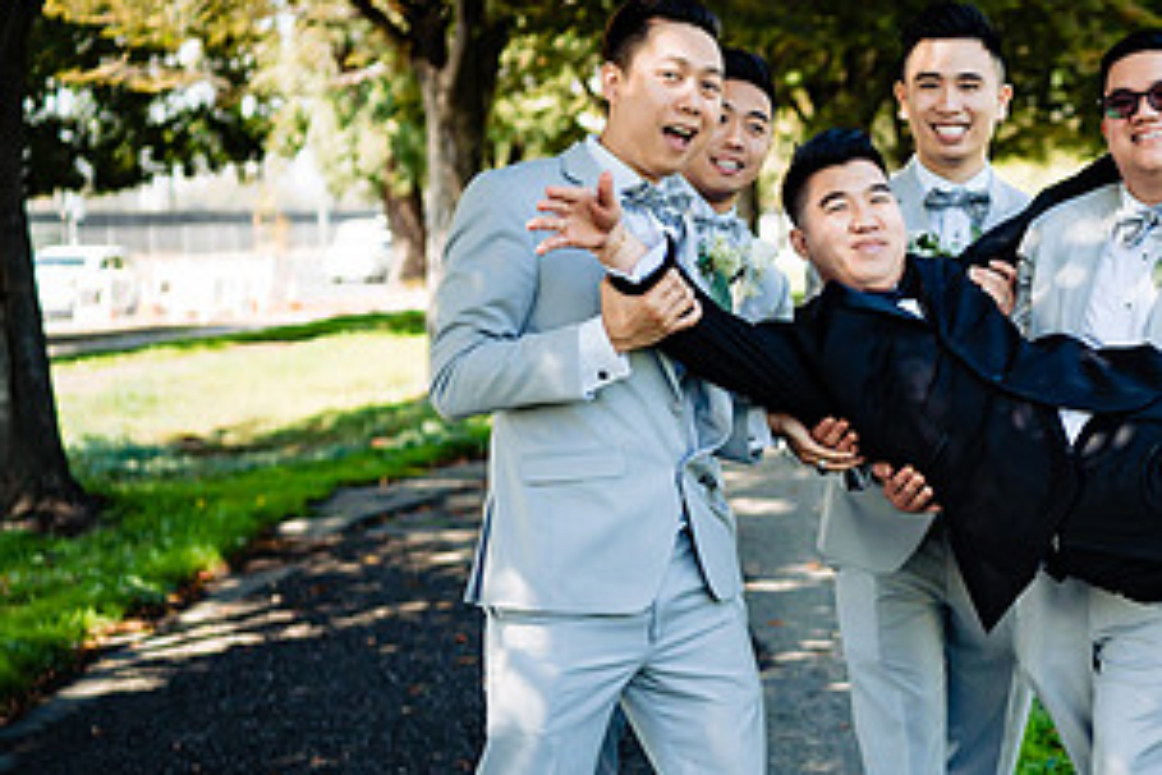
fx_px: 2162
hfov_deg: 28.9
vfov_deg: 20.2
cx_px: 1051
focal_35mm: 67
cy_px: 512
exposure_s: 1/320
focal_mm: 35
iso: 100
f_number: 2
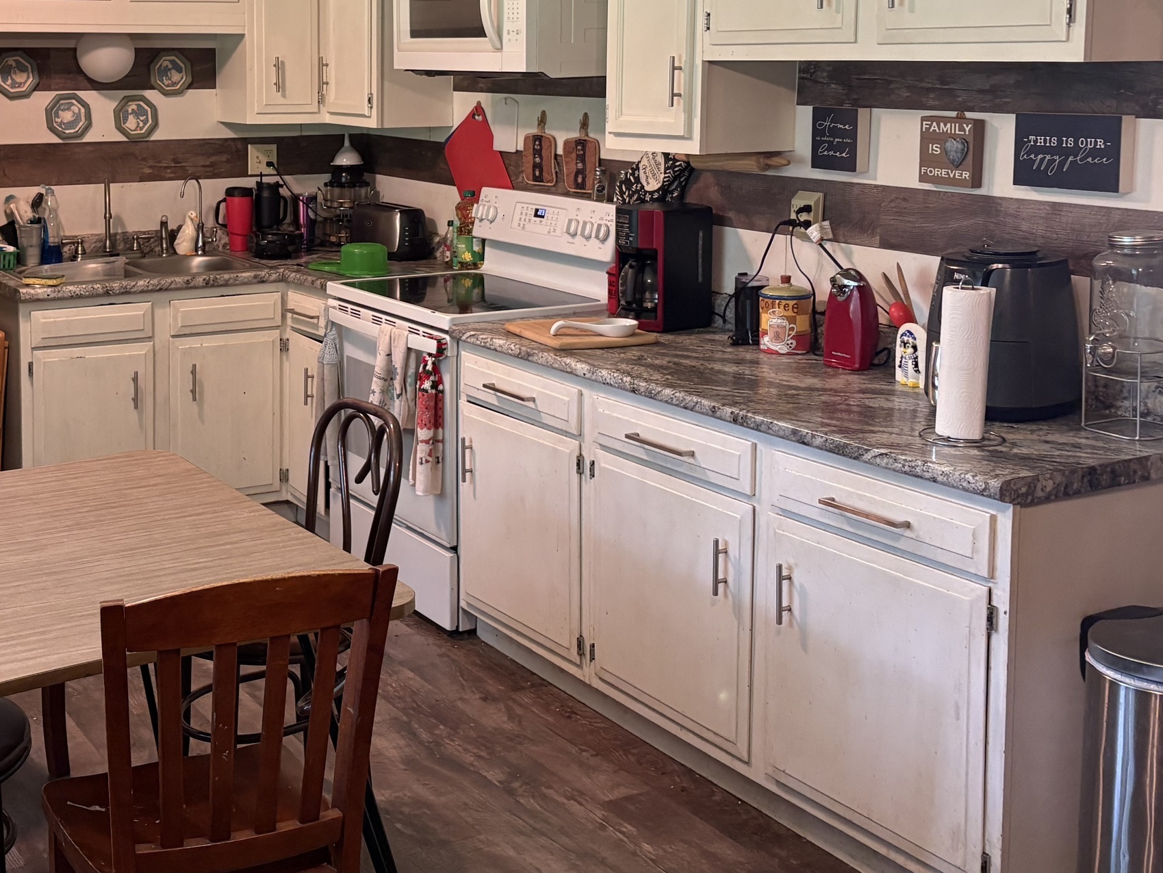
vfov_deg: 30.5
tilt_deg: -6.5
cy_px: 248
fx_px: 1579
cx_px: 338
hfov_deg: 39.7
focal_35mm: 47
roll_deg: +0.8
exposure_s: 1/60
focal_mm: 5.96
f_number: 1.6
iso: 160
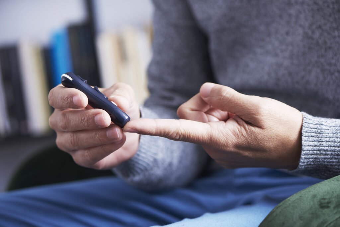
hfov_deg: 19.5
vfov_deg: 13.0
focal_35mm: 105
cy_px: 114
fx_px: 992
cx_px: 170
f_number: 5.6
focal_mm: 105
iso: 64
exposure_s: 1/250
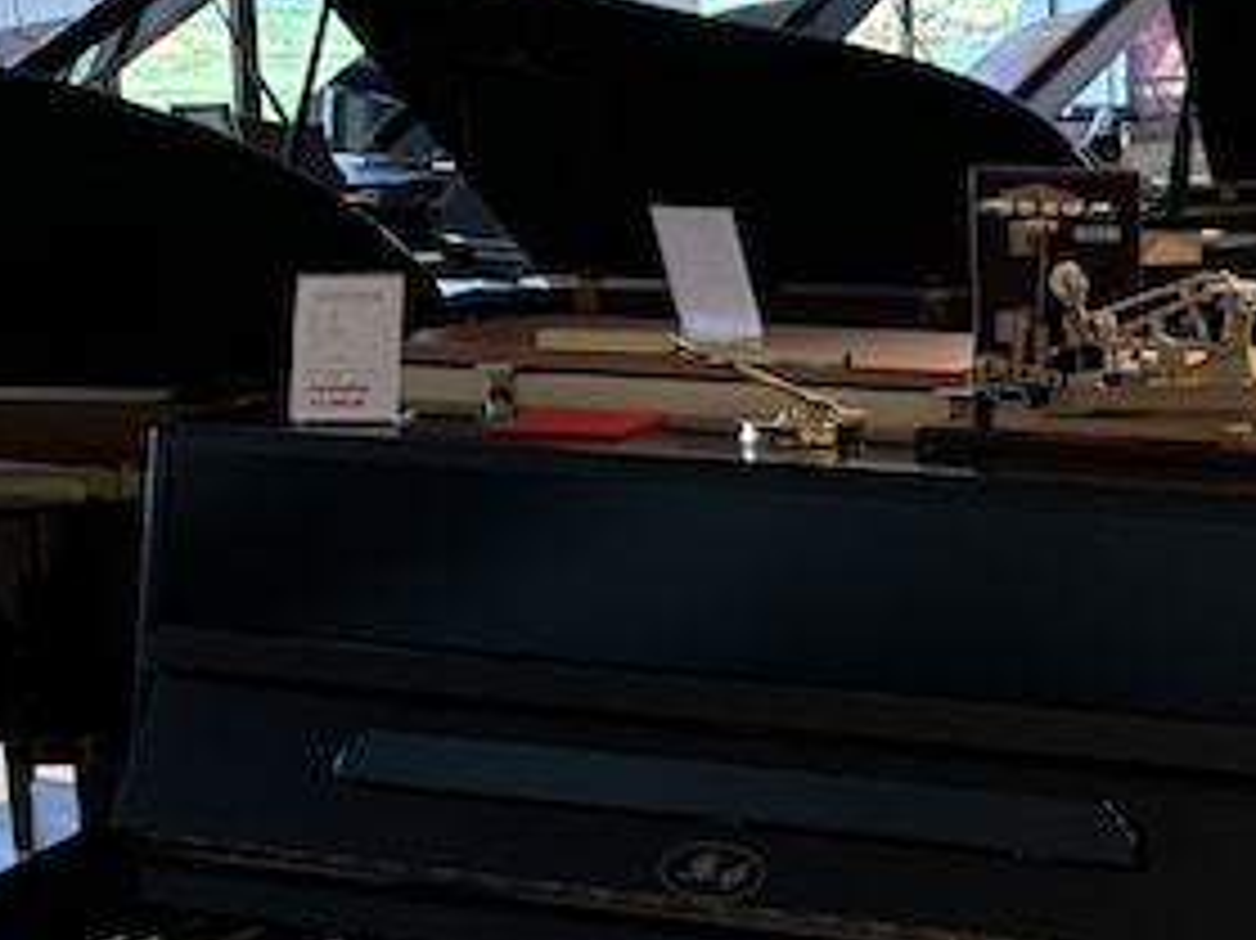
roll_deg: -0.2
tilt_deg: -10.1
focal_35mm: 84
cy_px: 519
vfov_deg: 17.6
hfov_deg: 22.3
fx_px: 3047
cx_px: 1283
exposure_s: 1/50
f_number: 1.6
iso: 160
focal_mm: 5.96
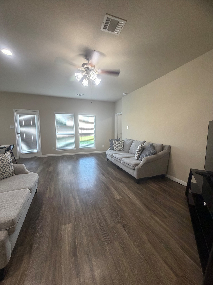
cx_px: 106
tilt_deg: -7.1
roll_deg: -1.6
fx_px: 115
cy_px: 142
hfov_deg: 85.7
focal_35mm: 14
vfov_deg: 102.1
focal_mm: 2.22
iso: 200
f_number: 2.2
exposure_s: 1/60
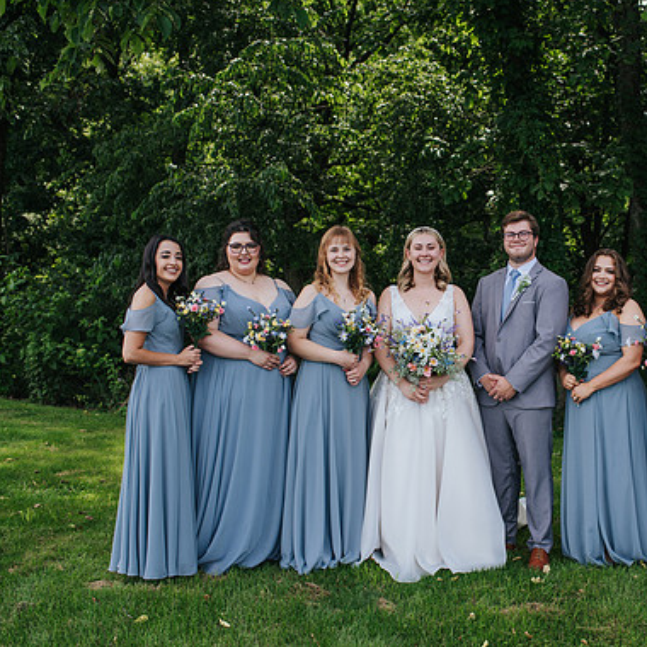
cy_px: 319
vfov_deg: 36.1
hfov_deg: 35.5
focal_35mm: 47
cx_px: 464
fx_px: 994
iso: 110
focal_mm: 35
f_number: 3.2
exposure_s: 1/400
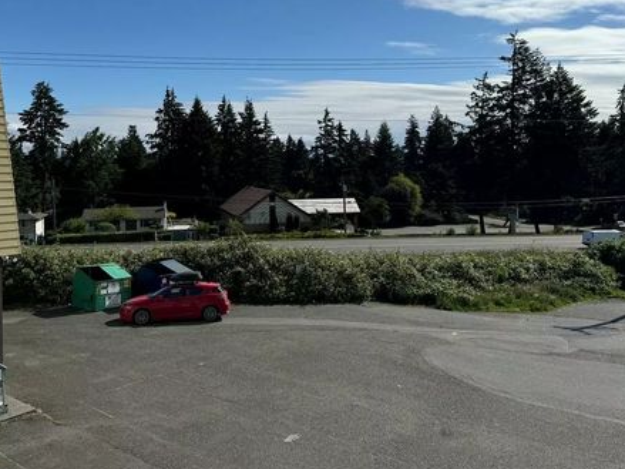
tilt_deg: +0.7
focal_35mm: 35
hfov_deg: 52.5
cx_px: 269
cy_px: 158
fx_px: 632
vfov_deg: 40.2
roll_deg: +2.0
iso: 80
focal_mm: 6.76
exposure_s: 1/10417
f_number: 1.78
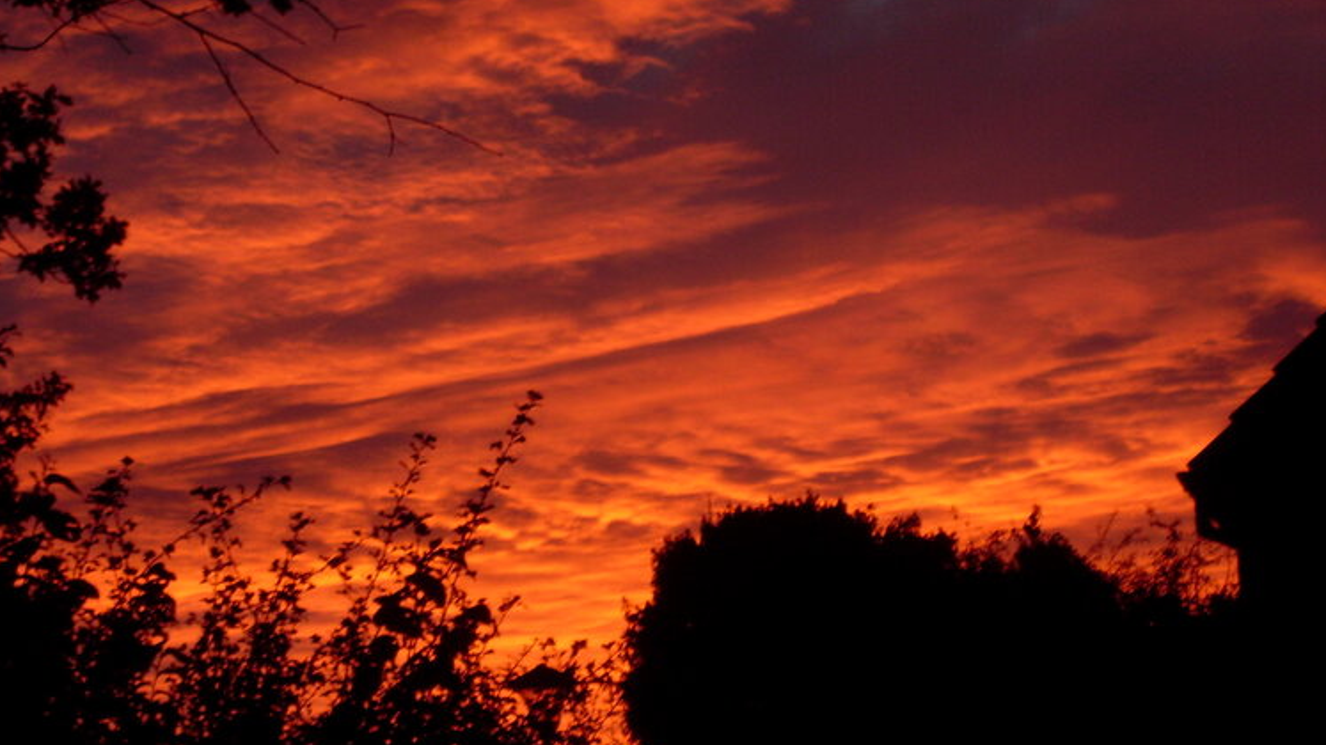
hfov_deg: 16.1
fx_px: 4676
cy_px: 321
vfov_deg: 9.1
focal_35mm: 133
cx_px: 696
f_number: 5.6
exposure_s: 1/30
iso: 100
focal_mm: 18.9
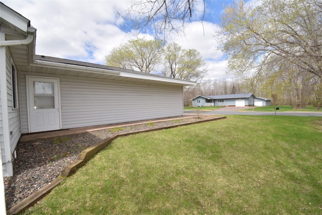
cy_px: 108
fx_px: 134
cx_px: 161
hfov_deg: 100.4
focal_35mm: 15
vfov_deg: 77.3
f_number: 16
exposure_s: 1/200
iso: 320
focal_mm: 10
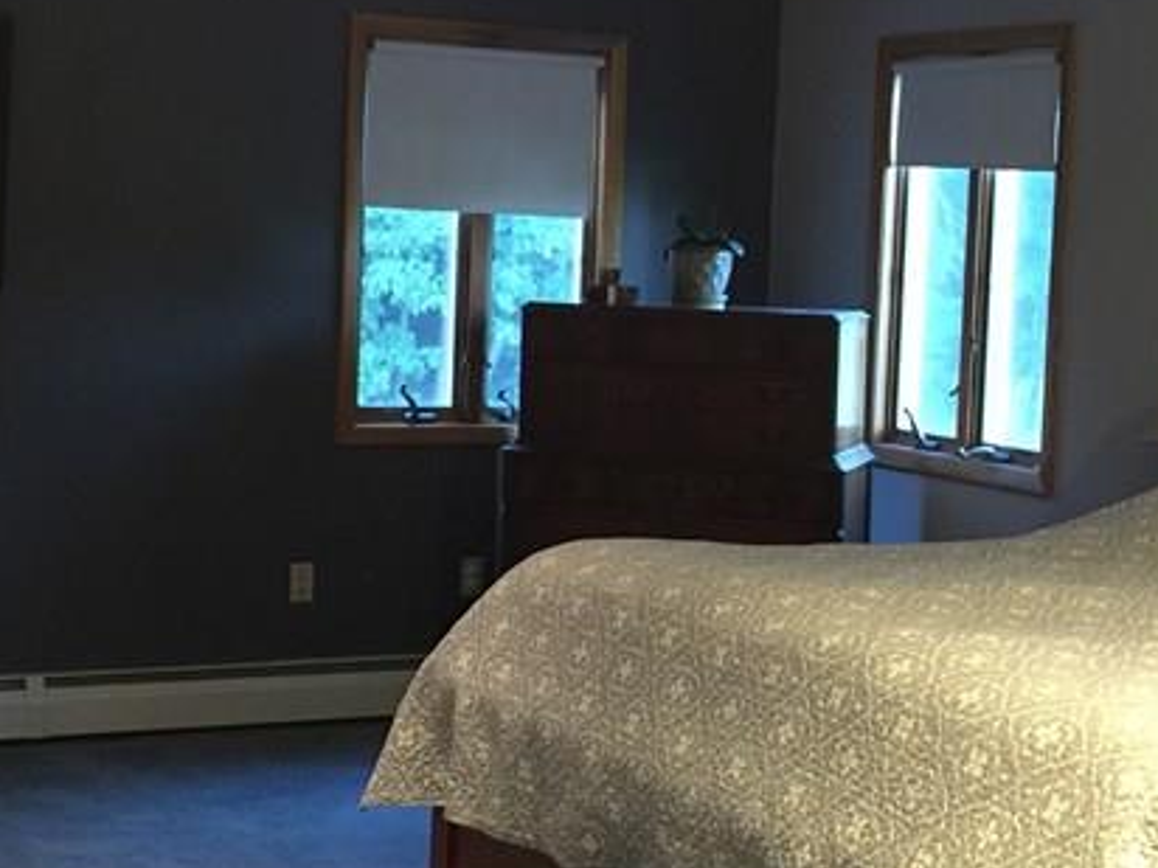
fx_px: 2409
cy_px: 362
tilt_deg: -1.7
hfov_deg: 27.0
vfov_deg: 20.4
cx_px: 604
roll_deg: -2.8
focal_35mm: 72
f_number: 2.2
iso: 125
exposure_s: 1/8
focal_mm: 4.15
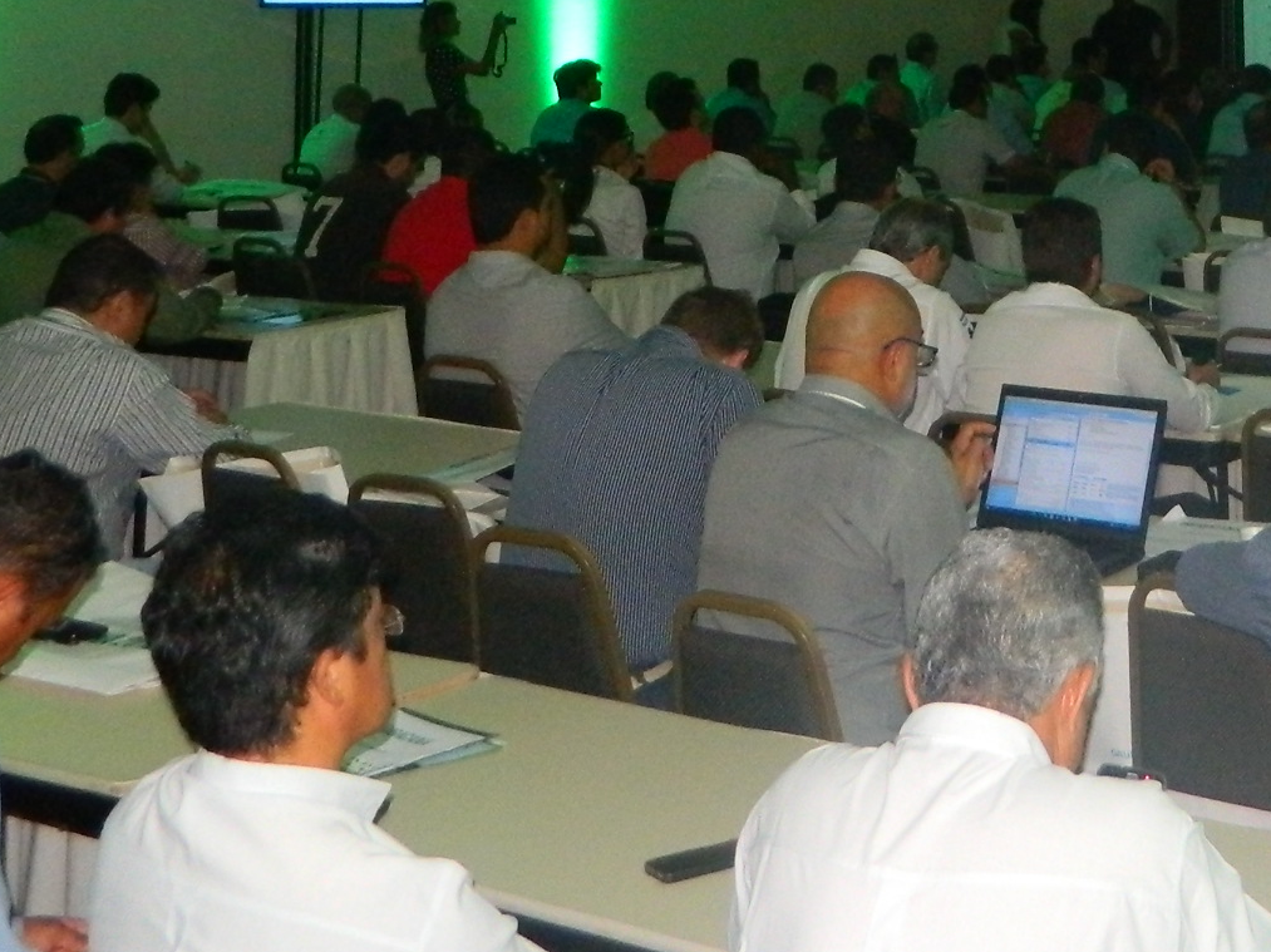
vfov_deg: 21.4
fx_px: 2349
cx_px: 1207
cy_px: -168
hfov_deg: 28.8
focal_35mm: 64
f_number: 3.1
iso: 360
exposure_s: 1/30
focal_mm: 4.5
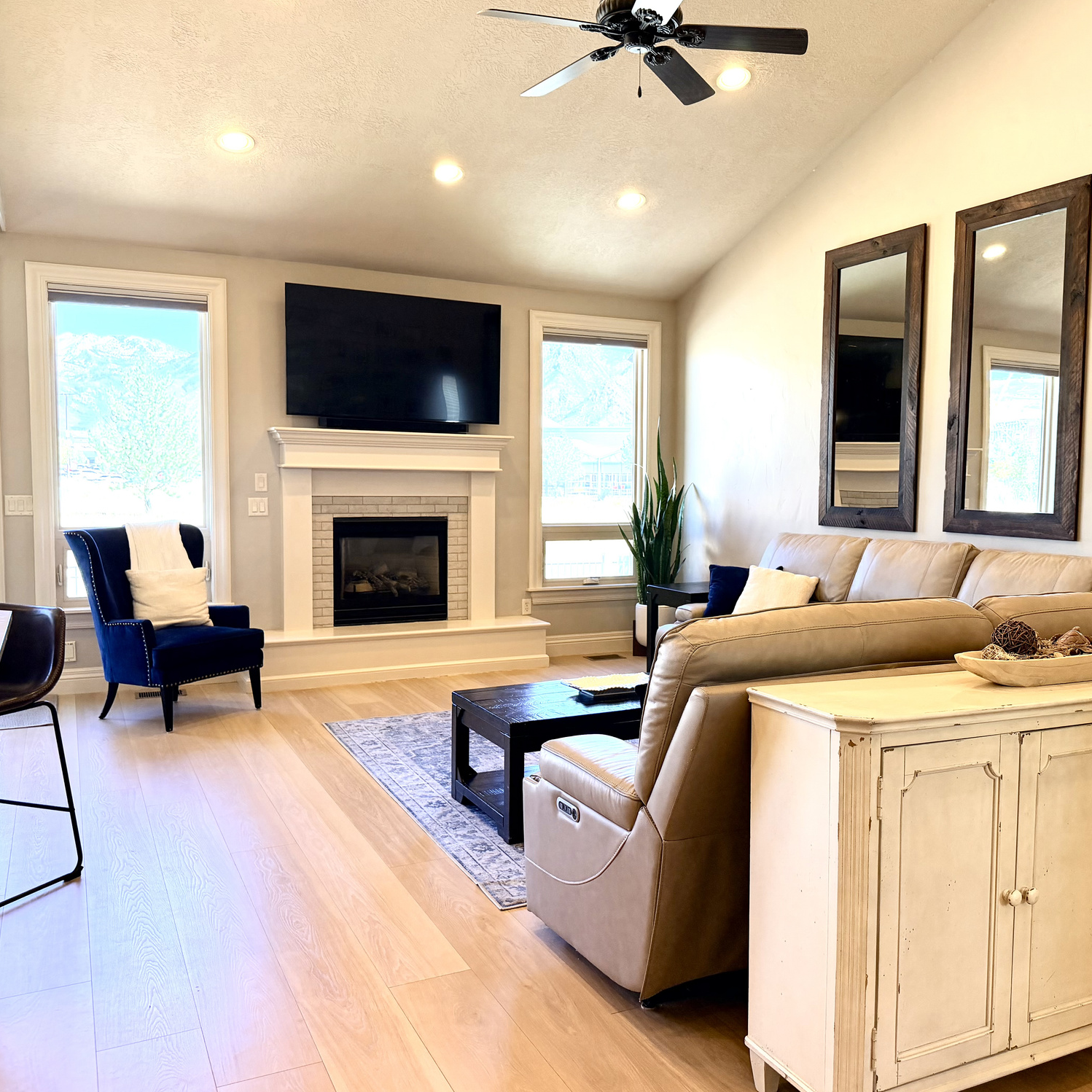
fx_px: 1035
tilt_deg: -4.5
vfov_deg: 55.6
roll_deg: -0.3
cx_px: 628
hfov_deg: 55.4
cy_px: 548
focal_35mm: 29
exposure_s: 1/234
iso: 200
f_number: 1.78
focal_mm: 6.76
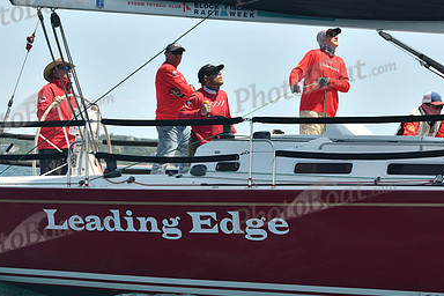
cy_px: 159
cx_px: 175
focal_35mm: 169
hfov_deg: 12.2
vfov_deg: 8.1
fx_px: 2084
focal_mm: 112
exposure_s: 1/640
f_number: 5.6
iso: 320
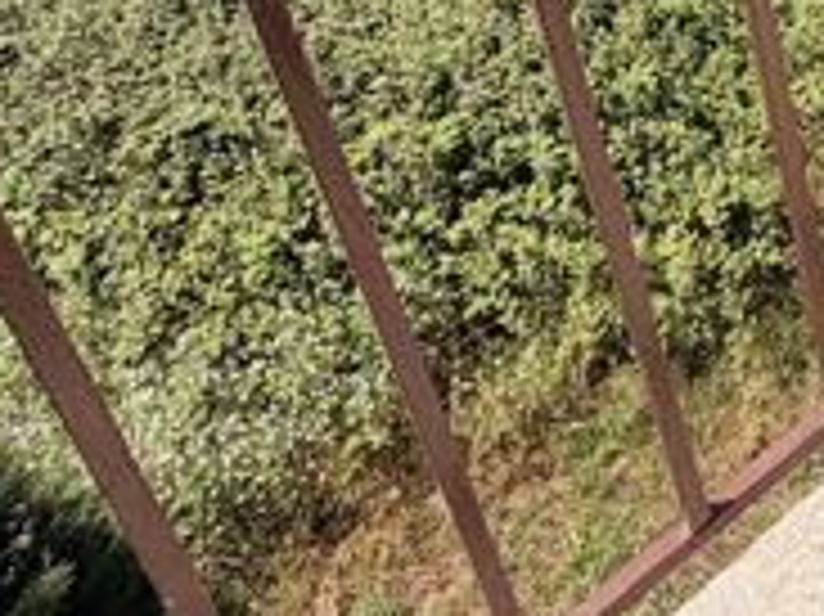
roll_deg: +0.6
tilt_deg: -22.1
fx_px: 1285
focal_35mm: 54
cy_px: -418
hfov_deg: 25.5
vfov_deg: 20.8
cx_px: 1272
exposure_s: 1/853
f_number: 2.2
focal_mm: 2.22
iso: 20
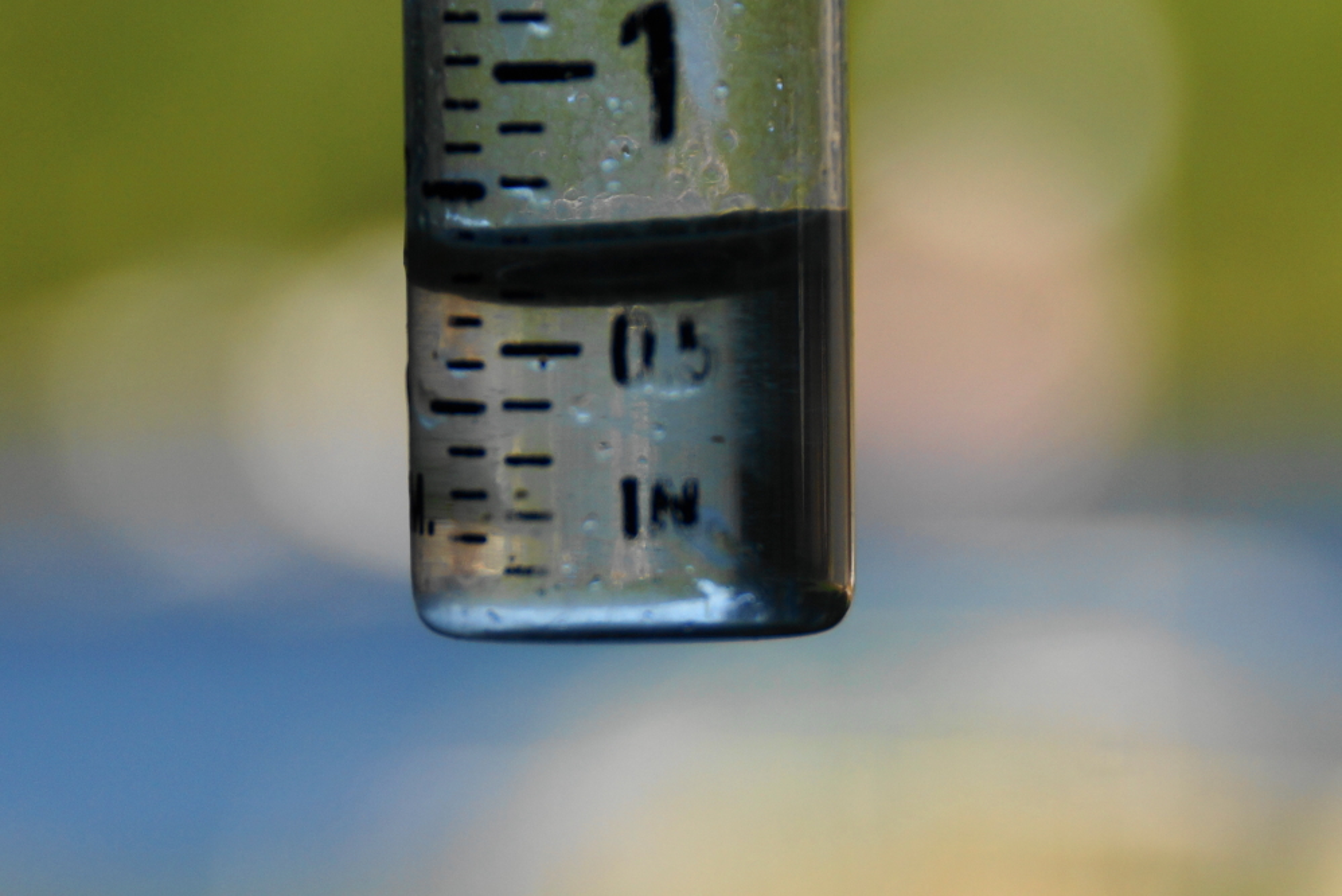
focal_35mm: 180
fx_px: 6712
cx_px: 671
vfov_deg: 7.6
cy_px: 448
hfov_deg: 11.4
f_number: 5.6
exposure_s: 1/200
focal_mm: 120
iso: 160
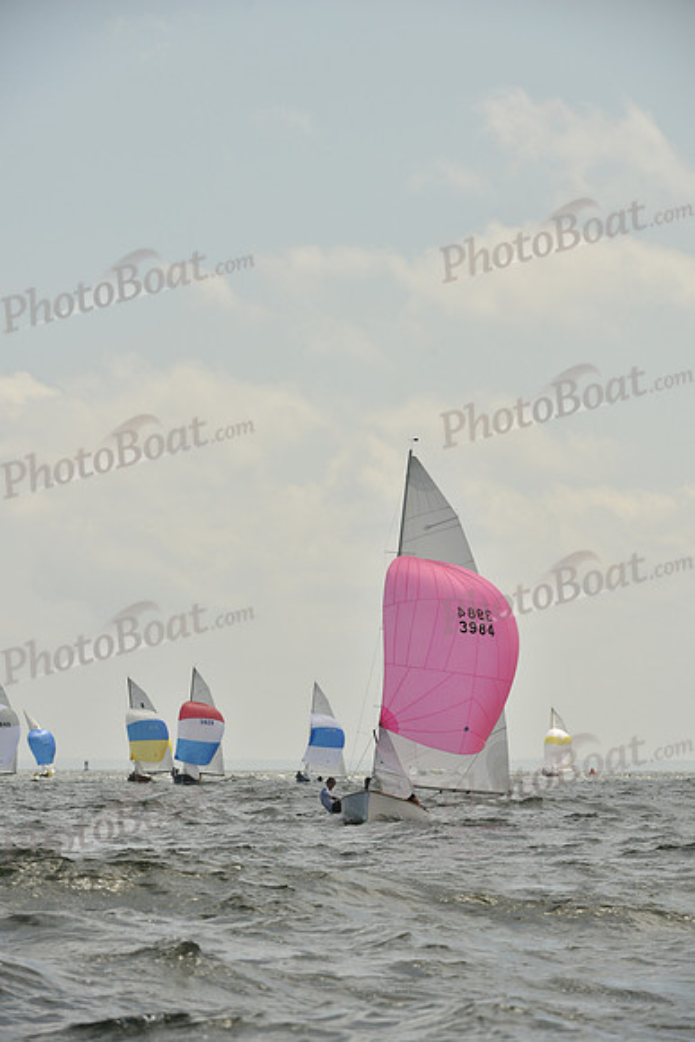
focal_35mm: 200
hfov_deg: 6.9
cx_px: 348
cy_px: 521
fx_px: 5788
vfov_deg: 10.3
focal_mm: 200
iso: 250
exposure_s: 1/1250
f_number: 8
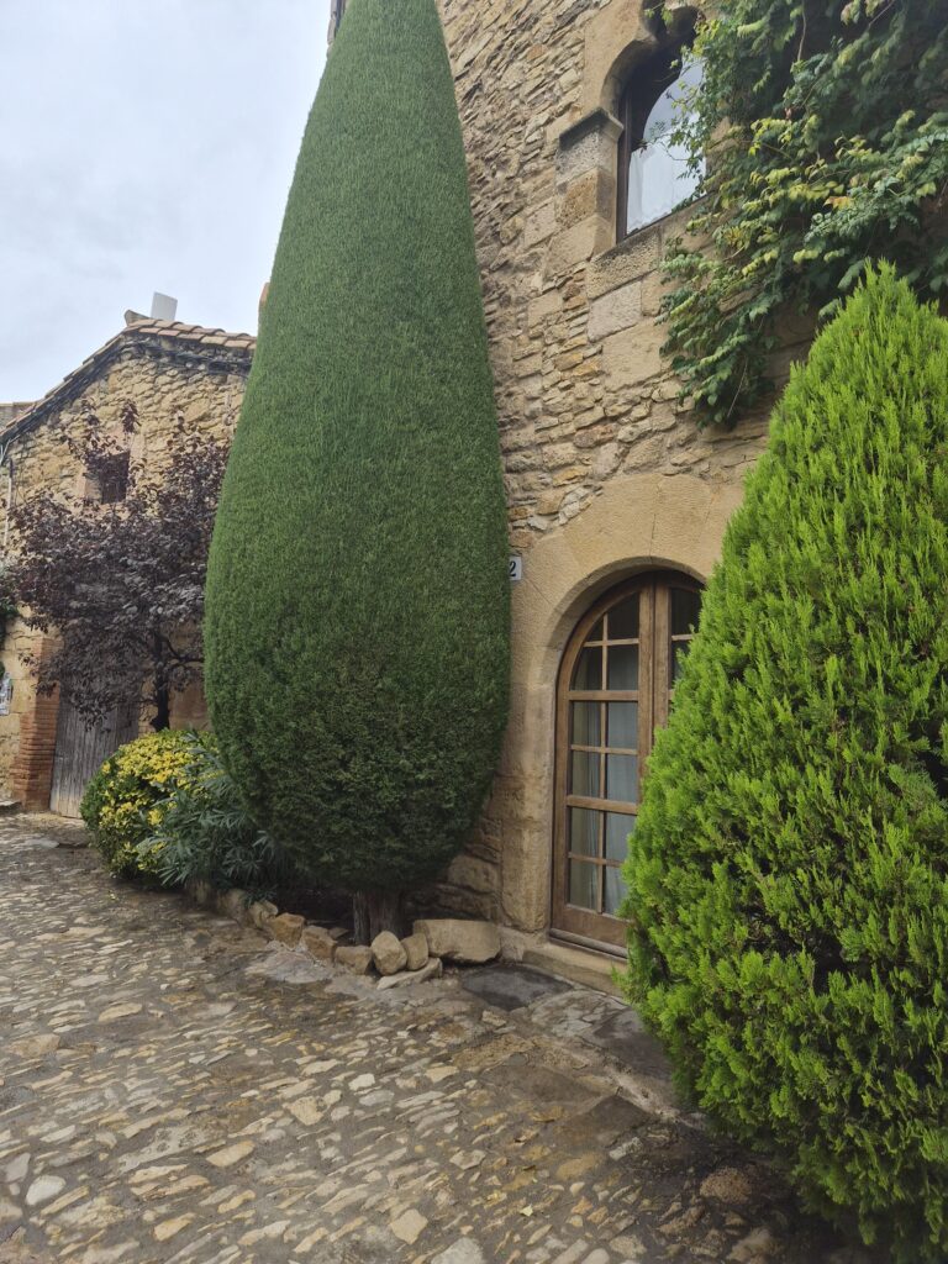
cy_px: 632
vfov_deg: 73.9
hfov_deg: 58.9
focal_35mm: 23
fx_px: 840
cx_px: 474
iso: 80
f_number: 1.8
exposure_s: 1/1616
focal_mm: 5.4
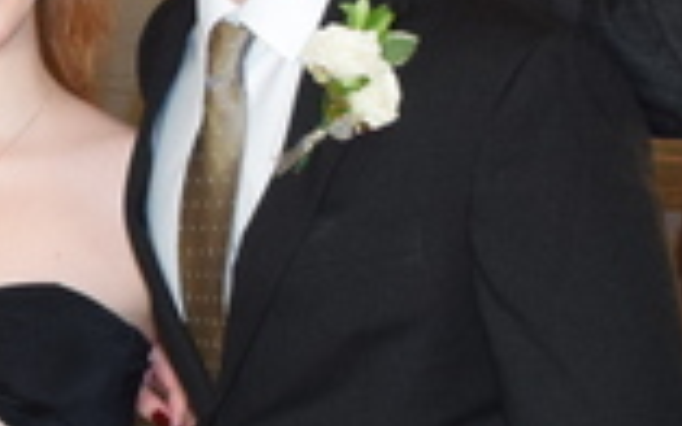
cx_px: -500
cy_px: 167
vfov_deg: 6.6
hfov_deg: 10.0
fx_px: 3697
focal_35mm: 199
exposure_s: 1/60
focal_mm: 20
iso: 1400
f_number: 3.5
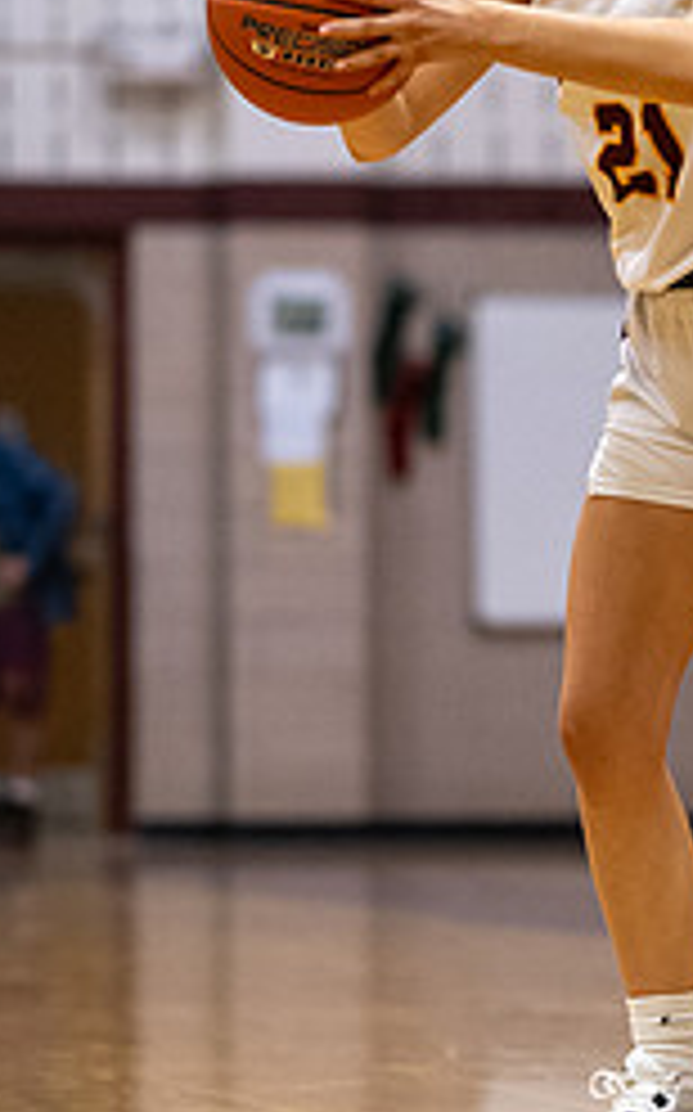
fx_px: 10020
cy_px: 421
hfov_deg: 4.0
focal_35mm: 331
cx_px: 605
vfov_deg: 6.3
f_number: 1.8
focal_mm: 85
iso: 1800
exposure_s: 1/1250
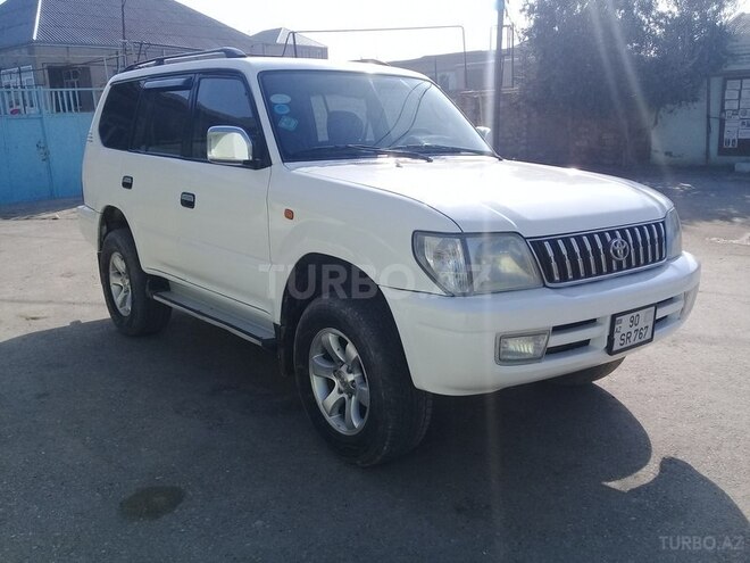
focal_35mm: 31
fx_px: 672
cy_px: 282
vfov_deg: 45.4
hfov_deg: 58.4
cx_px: 375
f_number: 2.2
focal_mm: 3.3
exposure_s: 1/1495
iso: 50
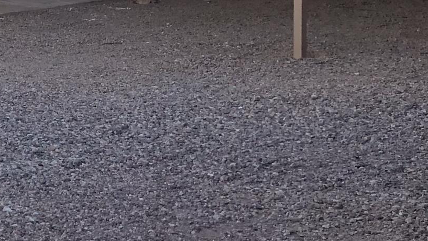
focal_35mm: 112
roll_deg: +1.8
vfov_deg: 10.7
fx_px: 1271
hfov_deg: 17.5
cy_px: -23
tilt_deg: -3.7
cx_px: -185
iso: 20
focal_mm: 4
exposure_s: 1/269
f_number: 1.8
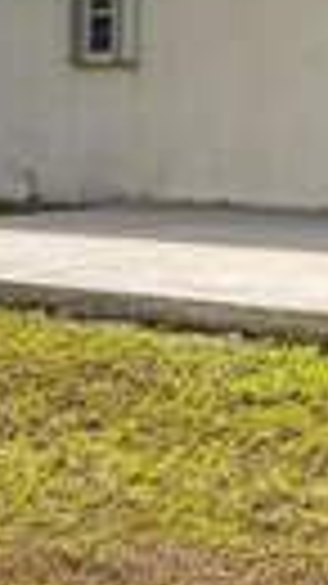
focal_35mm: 58
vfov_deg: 33.0
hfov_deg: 18.0
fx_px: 898
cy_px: 0
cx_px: 517
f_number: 11
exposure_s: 1/640
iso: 400
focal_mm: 10
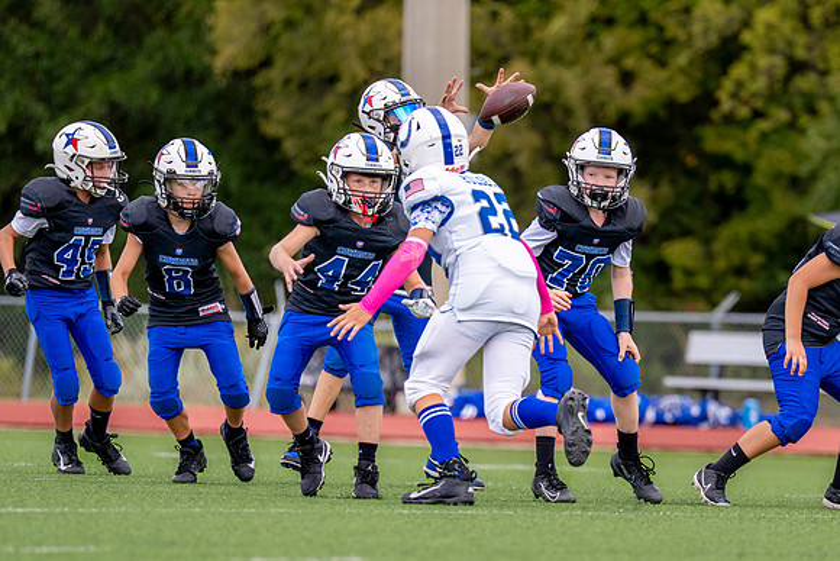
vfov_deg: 3.5
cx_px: 661
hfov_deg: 5.2
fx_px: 9274
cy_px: 366
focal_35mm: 397
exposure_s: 1/3200
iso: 400
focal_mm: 200
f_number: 2.8
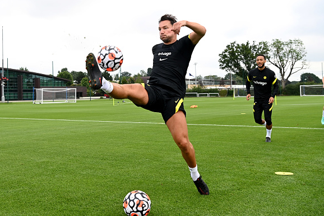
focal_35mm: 37
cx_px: 161
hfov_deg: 51.9
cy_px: 108
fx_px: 333
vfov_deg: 35.9
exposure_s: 1/1000
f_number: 7.1
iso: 500
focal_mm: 36
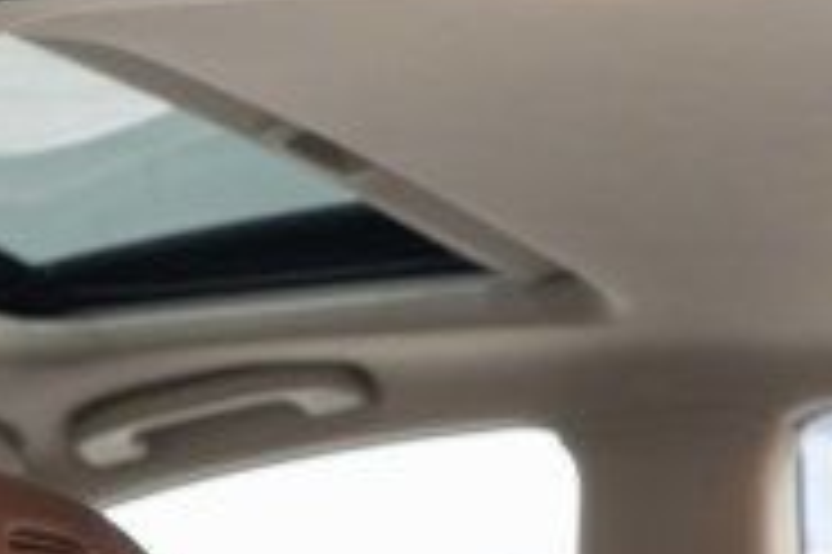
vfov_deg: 8.2
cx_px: 836
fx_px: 3579
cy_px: 1263
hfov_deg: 13.1
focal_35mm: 155
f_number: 3.2
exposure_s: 1/50
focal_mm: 28
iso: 1000
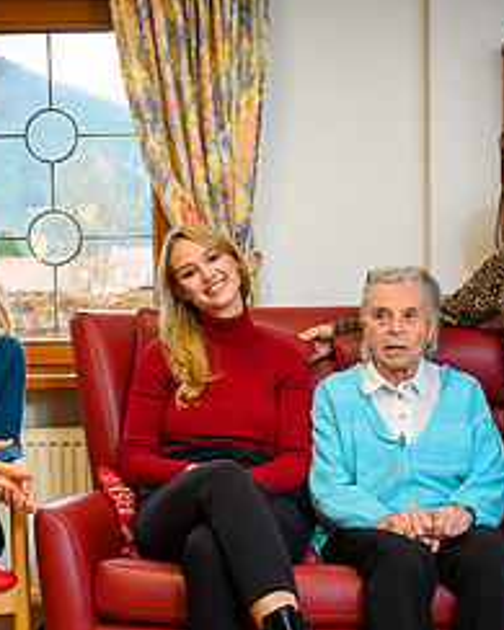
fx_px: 1269
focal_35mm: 68
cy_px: 475
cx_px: 258
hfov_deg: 22.5
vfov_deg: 27.5
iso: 800
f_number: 4
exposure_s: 1/100
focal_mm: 30.5
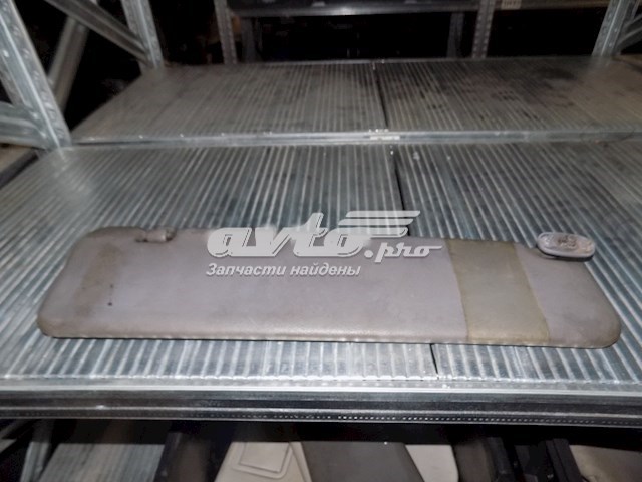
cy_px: 241
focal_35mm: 23
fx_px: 427
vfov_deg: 58.9
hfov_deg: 73.9
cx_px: 321
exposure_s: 1/30
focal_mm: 4
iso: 200
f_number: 3.1
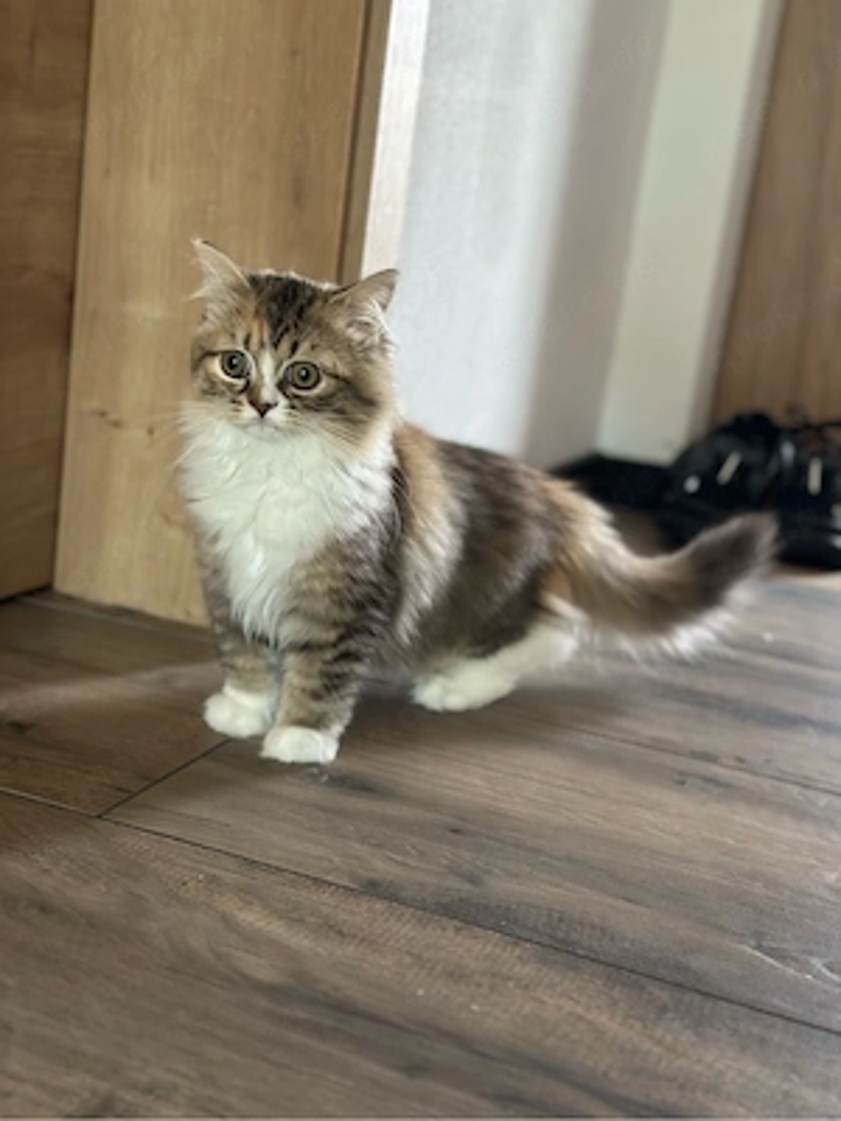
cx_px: 420
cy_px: 560
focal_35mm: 48
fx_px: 1555
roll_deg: -8.2
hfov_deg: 30.3
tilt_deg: -14.8
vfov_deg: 39.7
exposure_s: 1/60
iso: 320
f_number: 1.78
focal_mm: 6.86
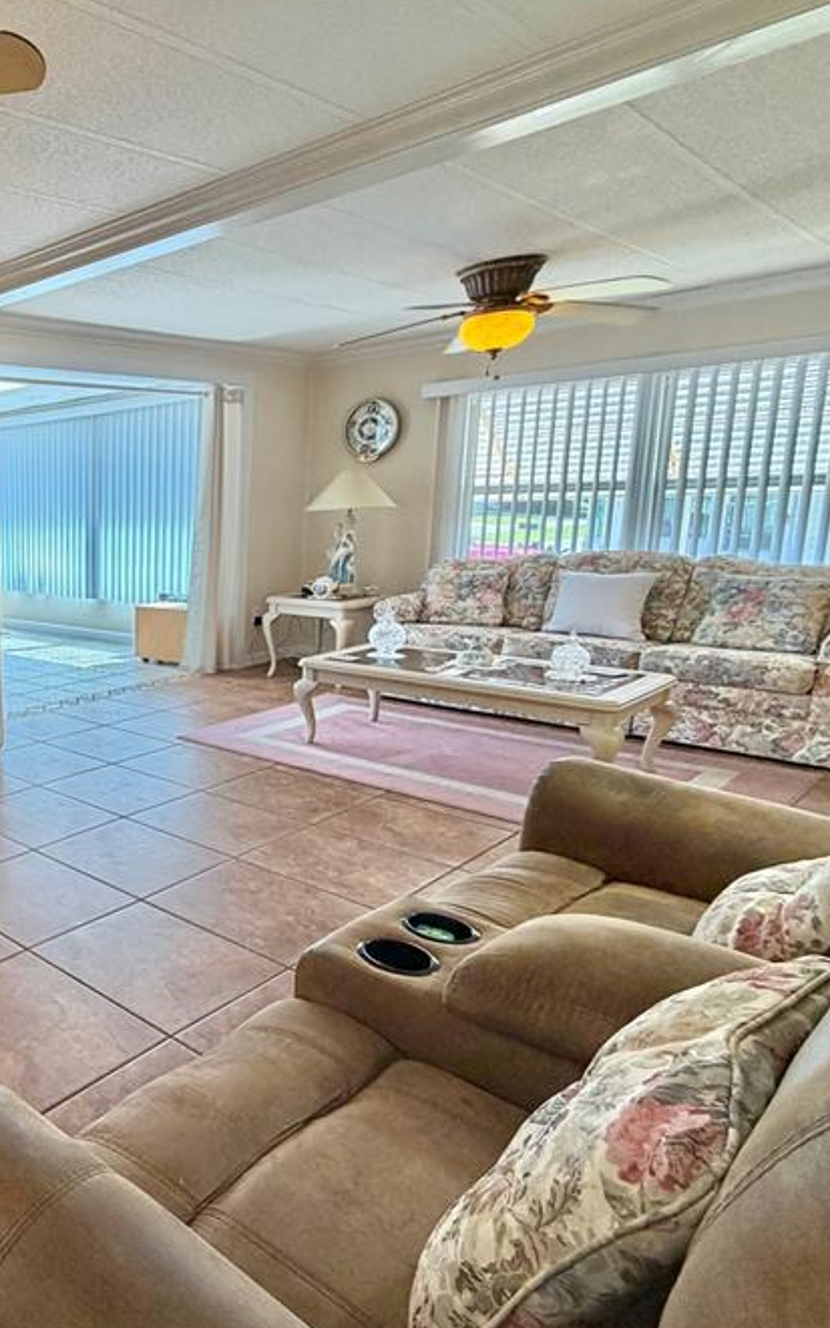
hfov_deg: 41.2
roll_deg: +2.6
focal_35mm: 23
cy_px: 647
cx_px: -102
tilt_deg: -9.4
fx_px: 833
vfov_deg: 77.1
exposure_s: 1/60
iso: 200
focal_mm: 2.22
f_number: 2.2
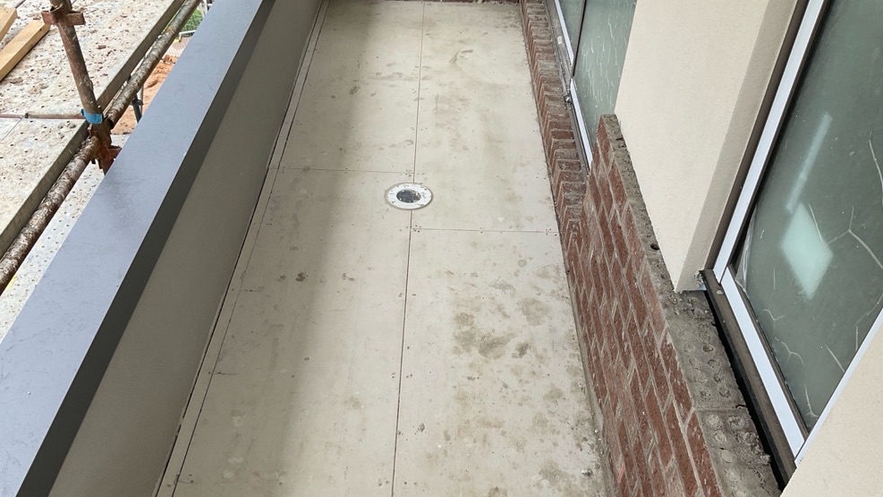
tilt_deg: -41.1
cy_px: 299
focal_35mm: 32
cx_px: 441
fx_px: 749
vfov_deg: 36.5
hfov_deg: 61.0
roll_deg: -1.5
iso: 16
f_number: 1.8
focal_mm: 3
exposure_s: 1/562
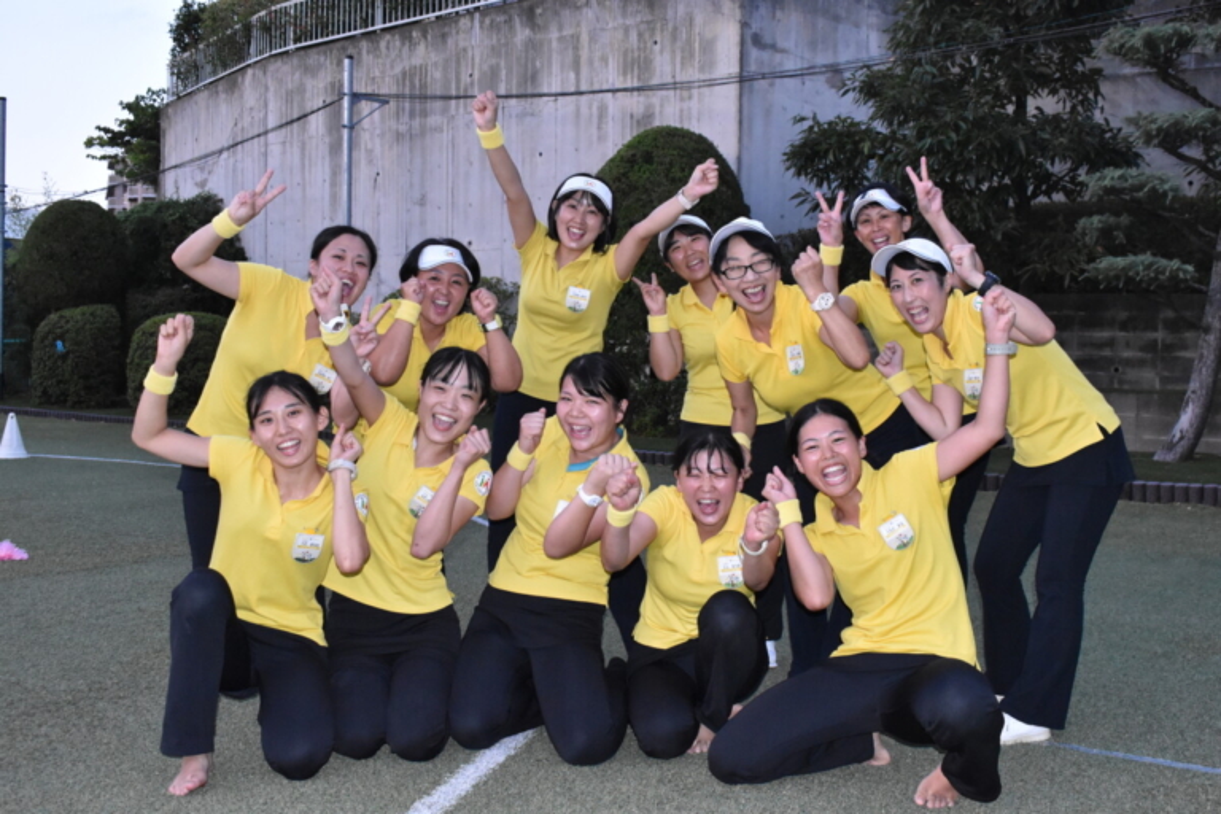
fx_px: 1272
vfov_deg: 35.5
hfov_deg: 51.3
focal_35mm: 38
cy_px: 407
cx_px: 610
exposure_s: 1/125
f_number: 7.1
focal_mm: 25
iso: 3200
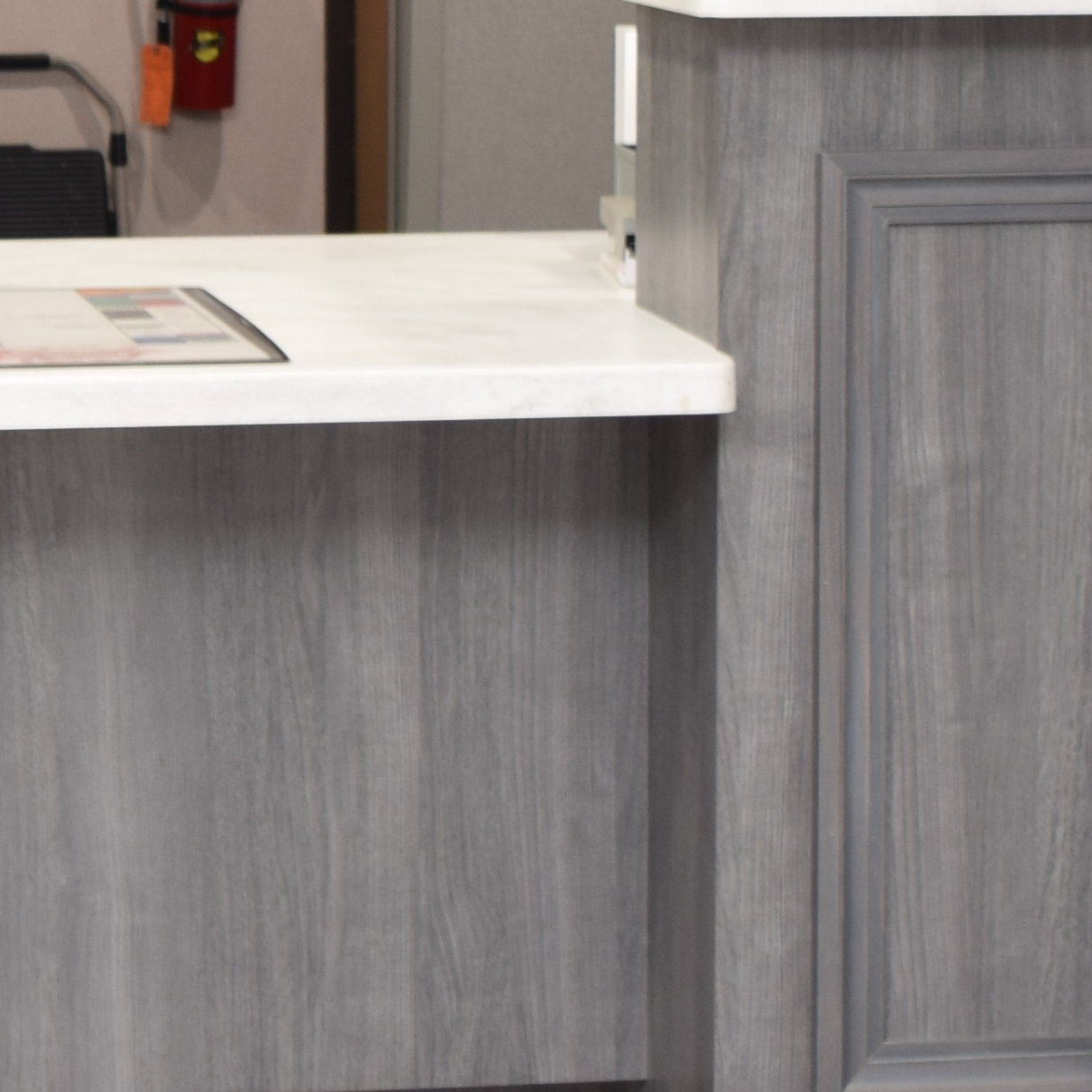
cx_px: -169
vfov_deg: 13.4
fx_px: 4533
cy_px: -190
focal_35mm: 127
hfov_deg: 13.4
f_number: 4.8
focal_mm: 20
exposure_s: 1/20
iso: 200
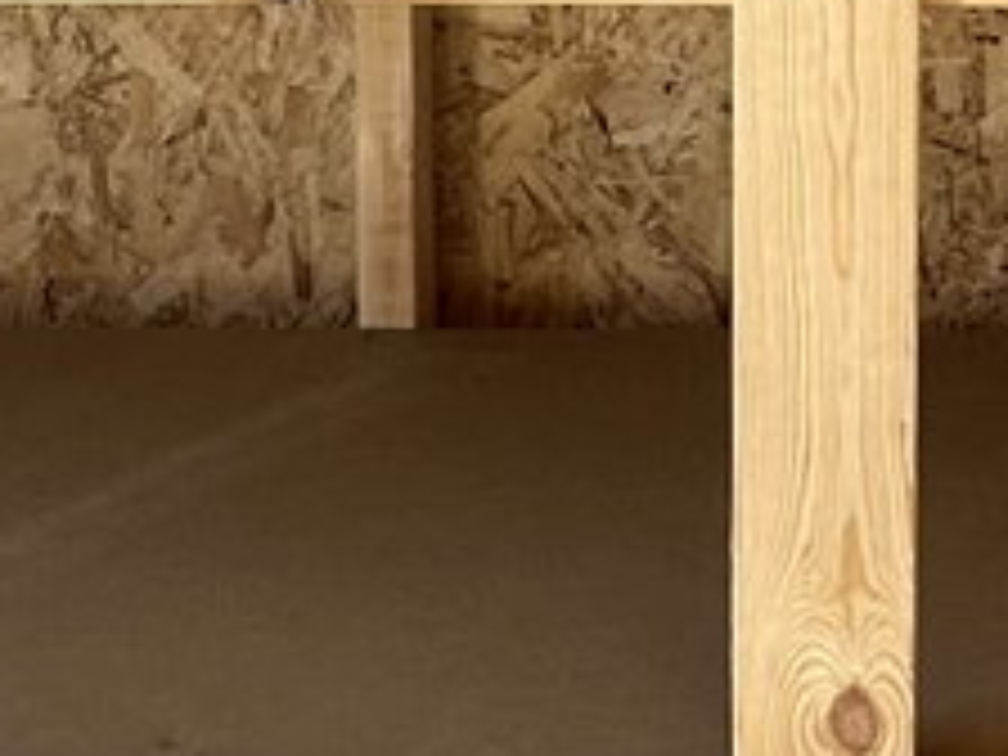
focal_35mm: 100
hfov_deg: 19.2
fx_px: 2912
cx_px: 936
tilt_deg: -5.5
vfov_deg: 13.3
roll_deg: -0.4
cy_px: -608
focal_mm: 2.22
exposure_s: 1/99
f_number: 2.2
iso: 64
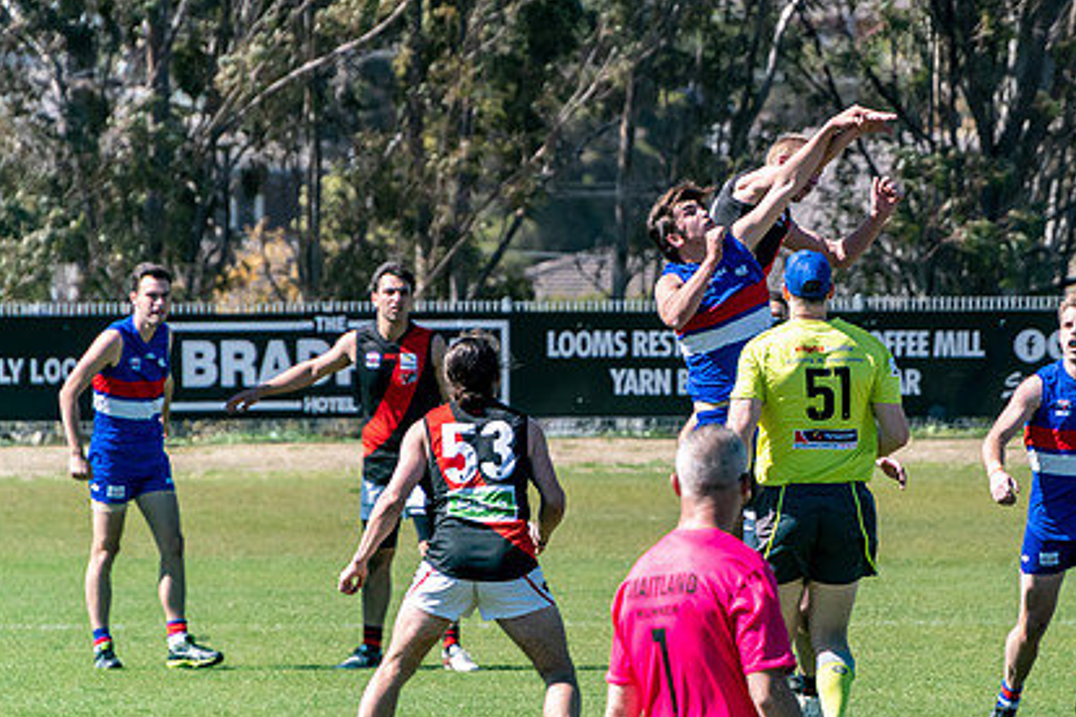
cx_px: 804
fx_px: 21010
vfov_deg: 2.0
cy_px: 314
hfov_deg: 2.9
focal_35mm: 703
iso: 800
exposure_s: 1/1600
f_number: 8
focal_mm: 300
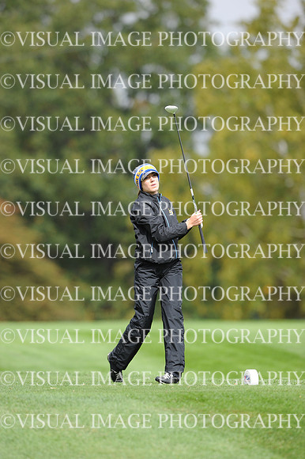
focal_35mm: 400
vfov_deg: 5.2
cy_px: 230
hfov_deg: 3.4
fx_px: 5089
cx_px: 152
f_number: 4.5
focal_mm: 400
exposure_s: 1/2000
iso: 500
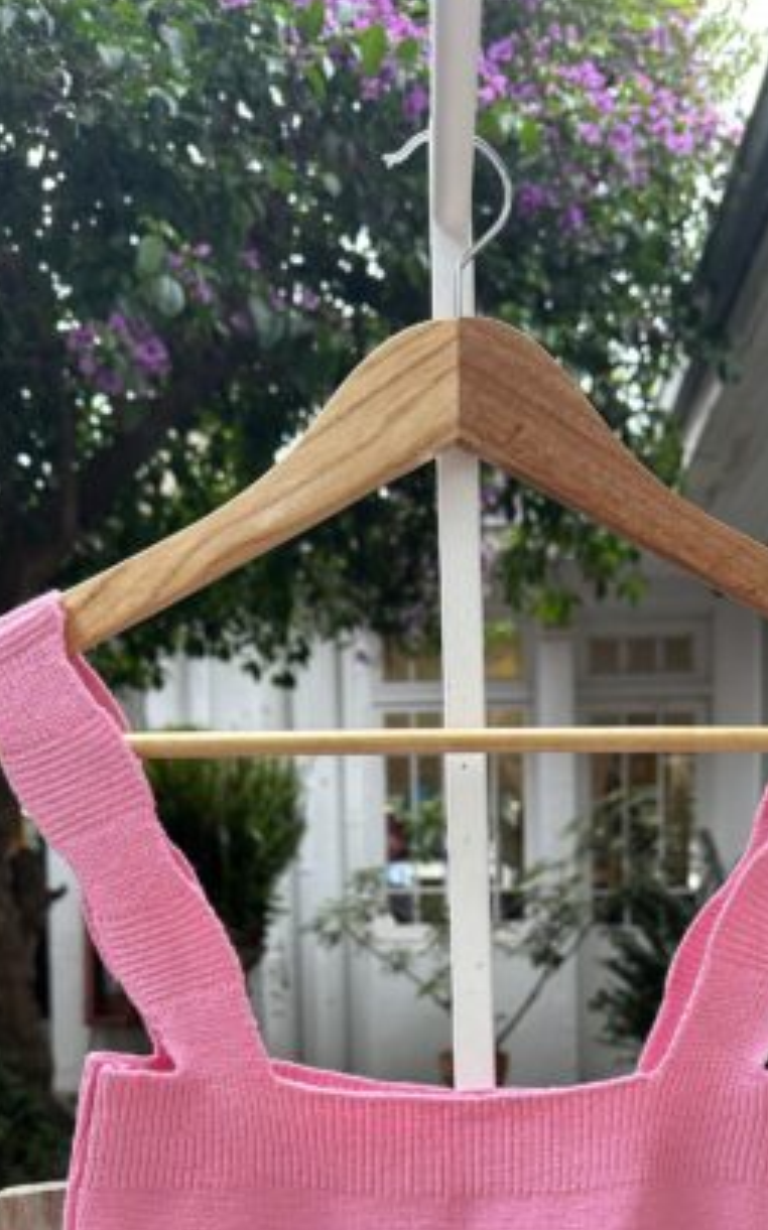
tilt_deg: -0.6
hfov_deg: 31.9
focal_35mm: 40
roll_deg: +0.6
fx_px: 1341
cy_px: 946
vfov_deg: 47.2
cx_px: 463
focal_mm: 6.86
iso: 64
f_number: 1.78
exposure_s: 1/197
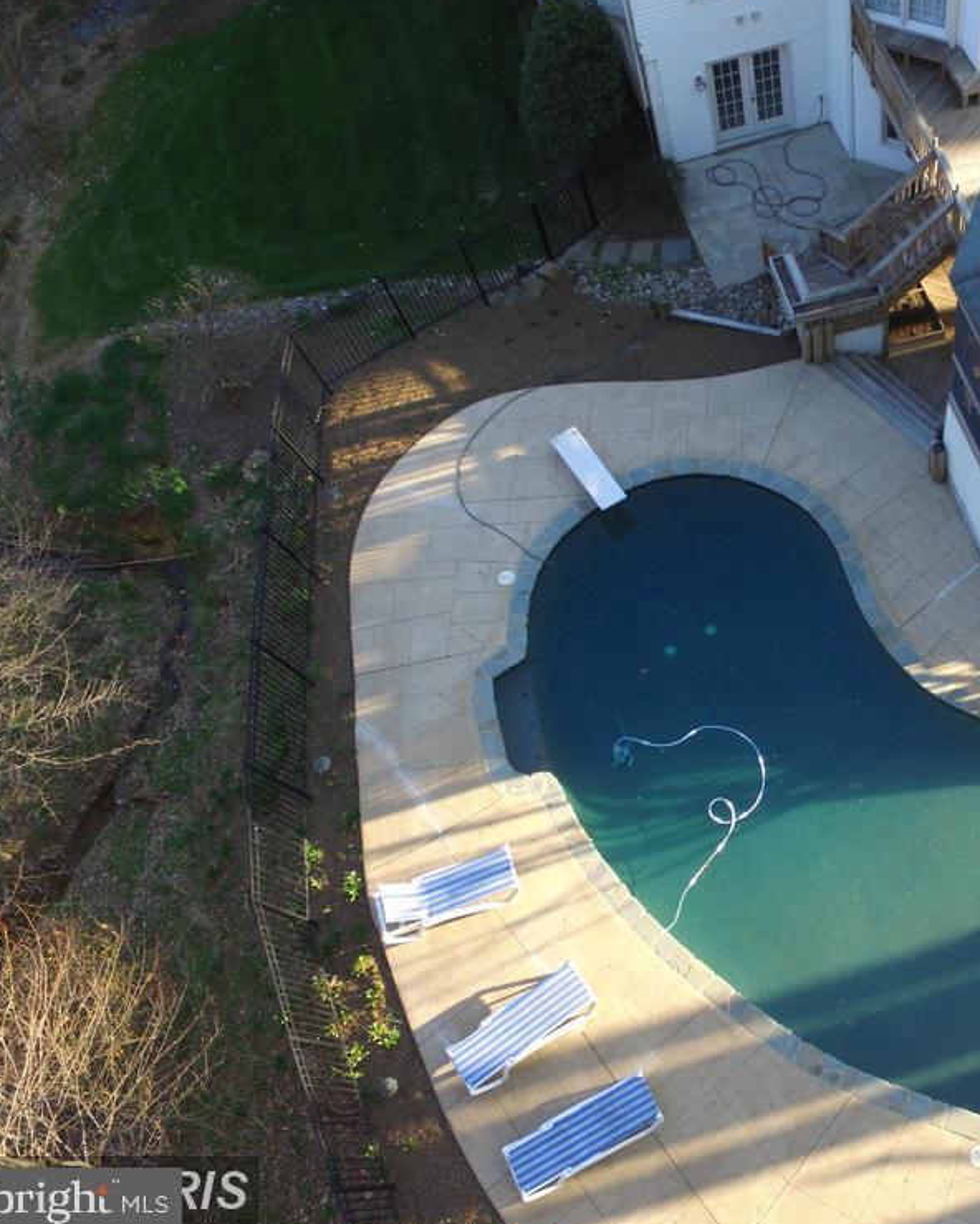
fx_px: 979
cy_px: 600
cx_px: 823
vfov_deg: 64.1
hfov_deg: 49.2
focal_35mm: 27
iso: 100
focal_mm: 3.61
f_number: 2.8
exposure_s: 1/134
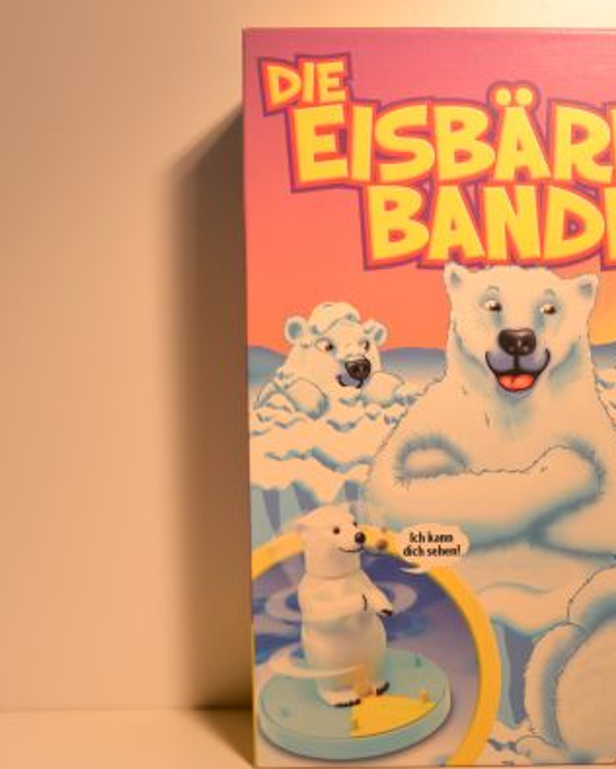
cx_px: 524
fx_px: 1138
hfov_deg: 29.3
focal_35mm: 50
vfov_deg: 37.3
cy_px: 384
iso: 125
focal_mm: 35
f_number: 8
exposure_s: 1/60
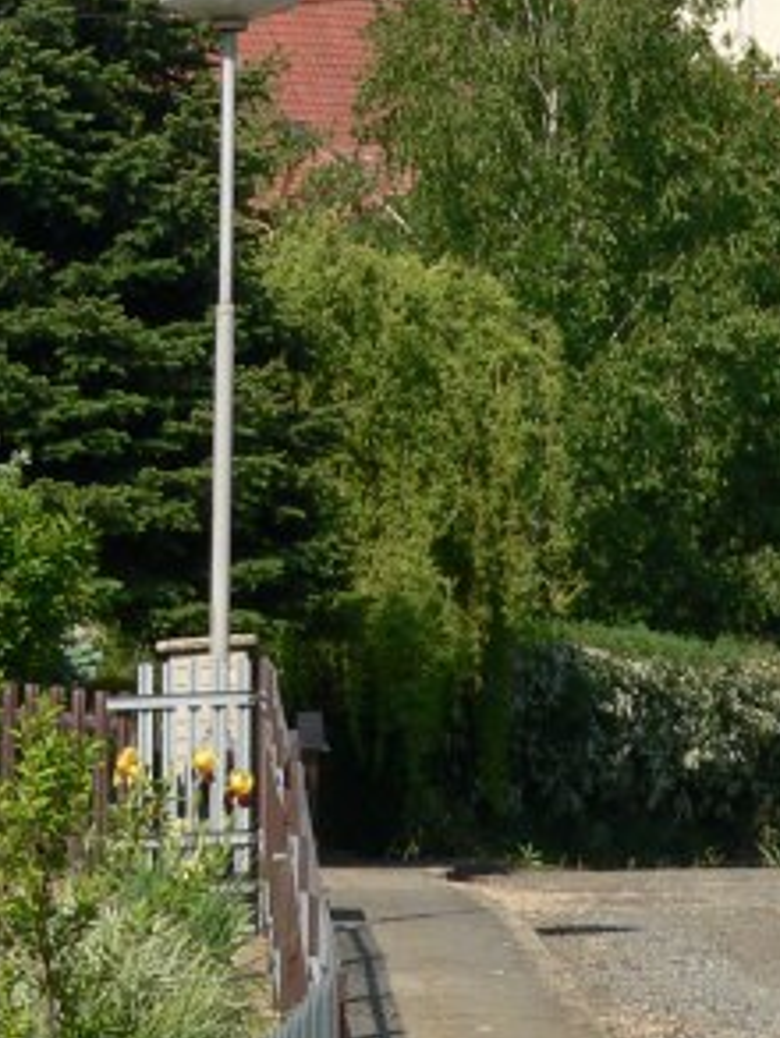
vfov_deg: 8.8
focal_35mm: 224
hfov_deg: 6.6
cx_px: 702
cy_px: 11
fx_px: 6725
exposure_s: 1/500
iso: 80
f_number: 4.6
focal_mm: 13.6
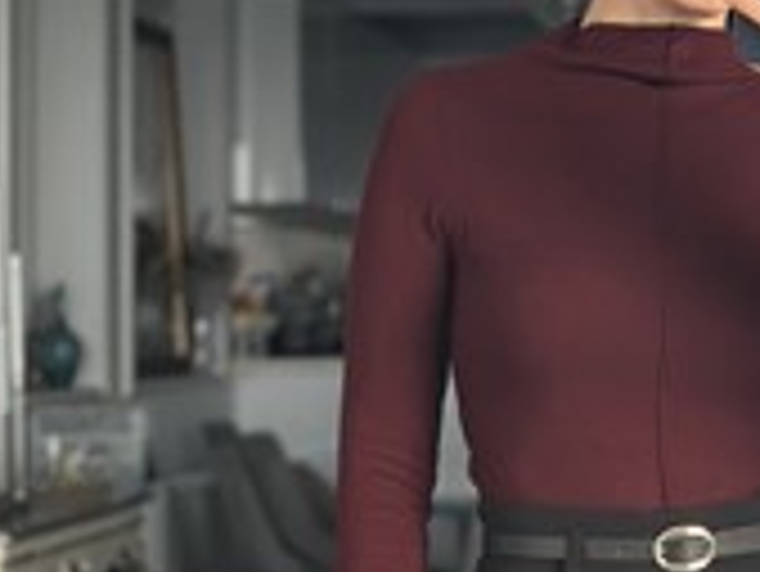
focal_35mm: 144
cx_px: 643
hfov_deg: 13.6
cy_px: 473
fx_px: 3164
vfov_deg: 10.3
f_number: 1.78
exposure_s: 1/121
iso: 100
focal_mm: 6.86
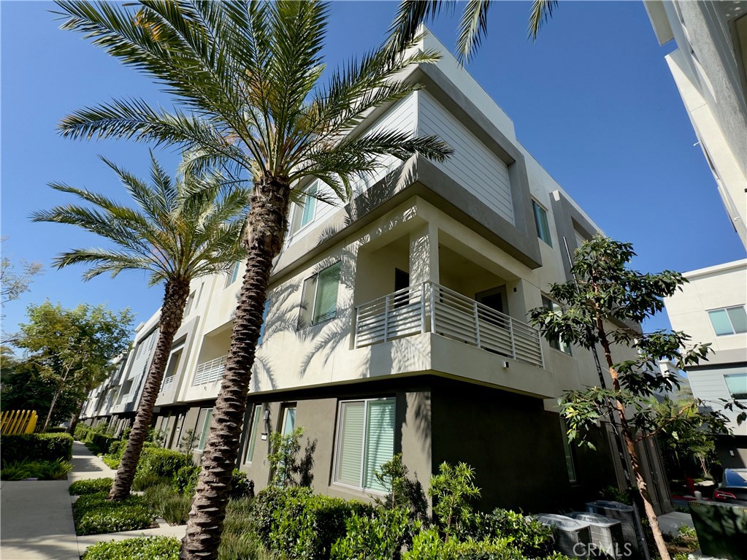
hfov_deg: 102.1
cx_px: 374
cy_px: 280
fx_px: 302
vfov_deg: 85.7
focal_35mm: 14
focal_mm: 2.22
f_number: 2.2
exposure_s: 1/1637
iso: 50
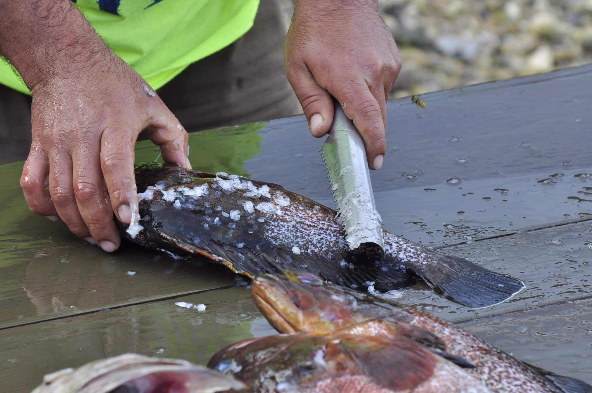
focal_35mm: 158
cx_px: 296
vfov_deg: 8.7
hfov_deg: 13.1
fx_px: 2587
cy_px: 196
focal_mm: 105
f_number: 6.3
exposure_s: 1/125
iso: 200
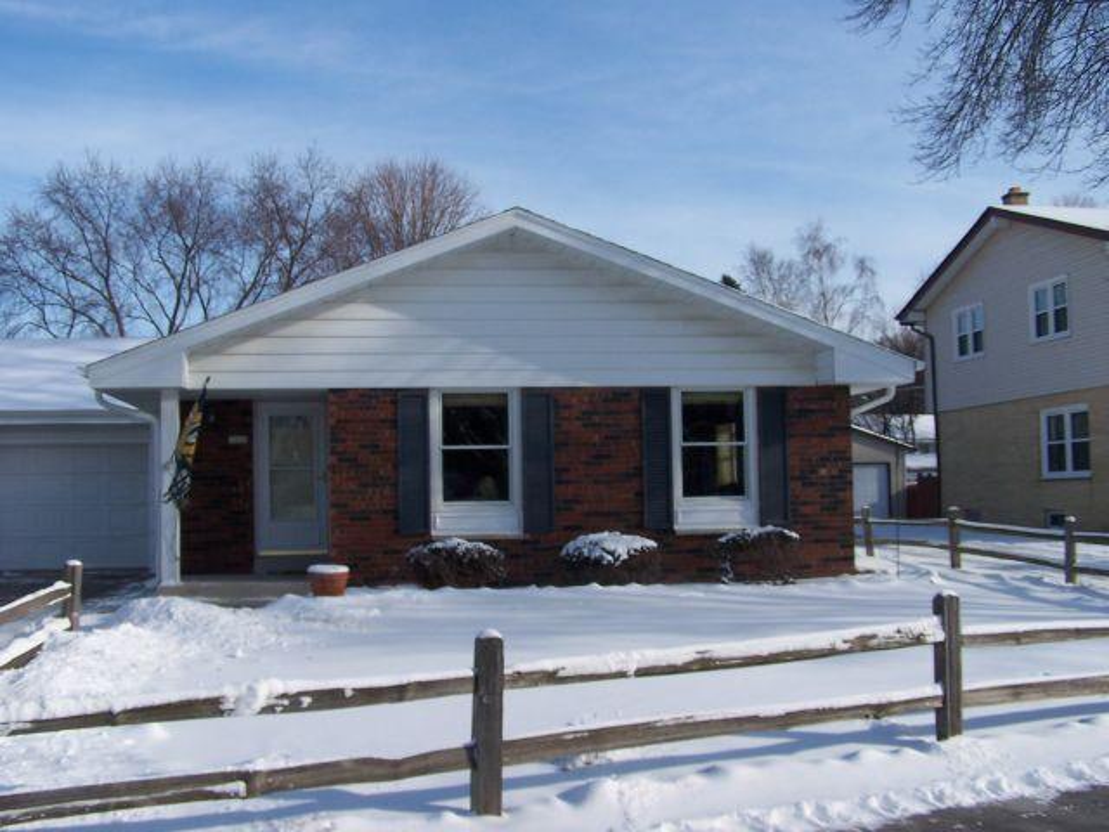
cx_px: 554
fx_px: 1217
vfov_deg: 37.7
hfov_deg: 49.0
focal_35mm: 38
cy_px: 416
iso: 80
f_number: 4
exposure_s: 1/800
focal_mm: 6.3
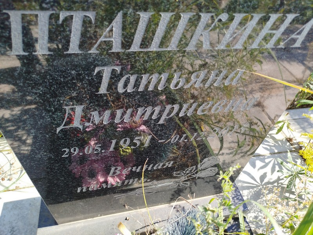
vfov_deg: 56.8
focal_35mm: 24
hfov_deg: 71.6
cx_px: 156
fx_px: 217
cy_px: 118
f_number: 1.7
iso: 50
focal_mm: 5.31
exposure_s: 1/254
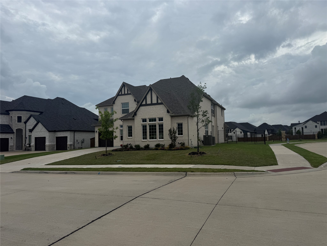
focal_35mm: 24
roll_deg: +0.9
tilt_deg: +2.8
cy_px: 123
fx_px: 227
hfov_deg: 71.6
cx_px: 164
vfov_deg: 56.8
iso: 80
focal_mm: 6.76
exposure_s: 1/8130
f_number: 1.78
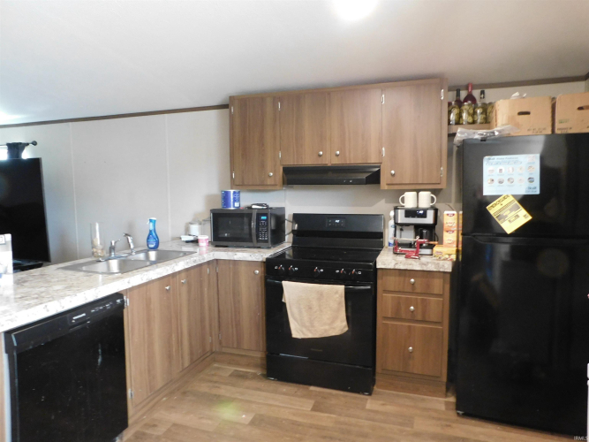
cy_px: 221
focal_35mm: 23
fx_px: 391
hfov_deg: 73.9
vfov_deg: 58.9
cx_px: 294
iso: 400
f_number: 3
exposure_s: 1/13
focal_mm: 4
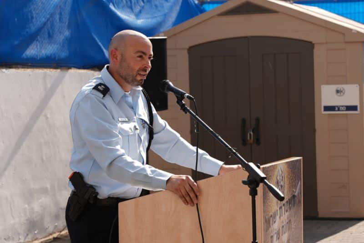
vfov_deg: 13.1
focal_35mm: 105
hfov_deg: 19.4
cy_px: 122
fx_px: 1062
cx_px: 182
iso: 50
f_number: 5.6
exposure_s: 1/160
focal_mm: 70
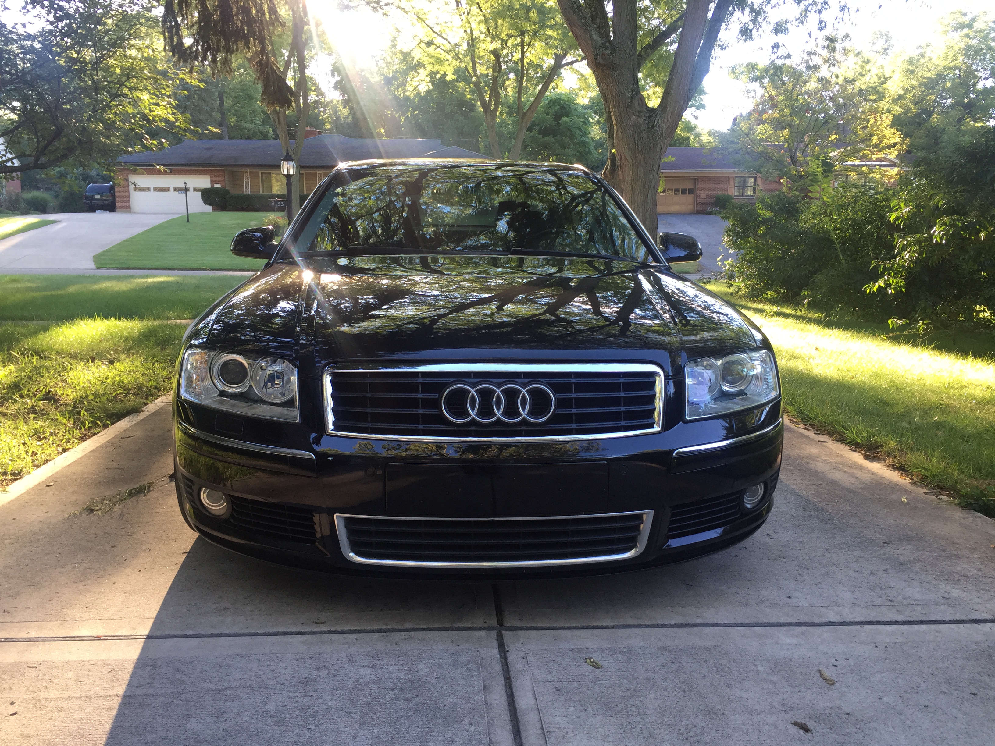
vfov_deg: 48.2
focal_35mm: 29
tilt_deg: -9.0
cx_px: 498
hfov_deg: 61.7
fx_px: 834
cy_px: 373
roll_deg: -0.3
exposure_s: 1/120
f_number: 2.2
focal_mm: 4.15
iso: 50
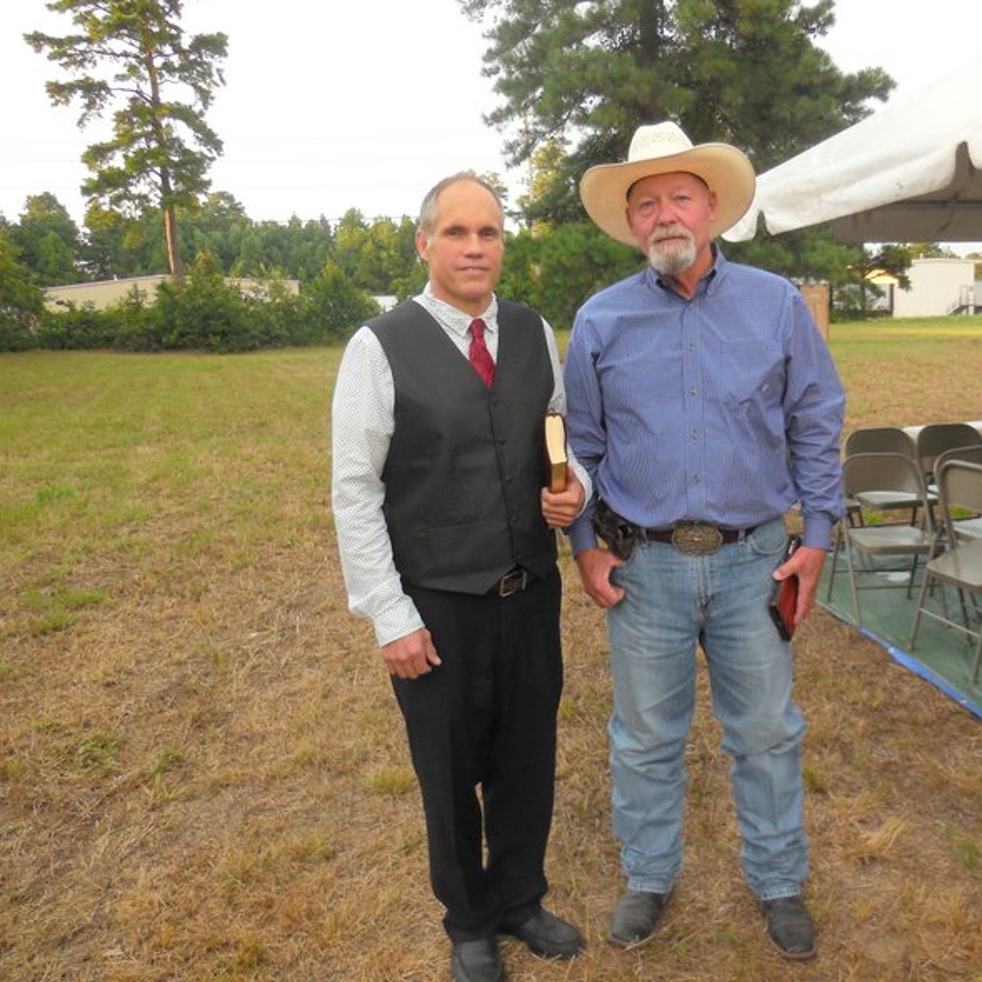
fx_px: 963
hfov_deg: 53.3
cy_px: 494
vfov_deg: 54.0
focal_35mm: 30
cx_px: 630
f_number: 3.1
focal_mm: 4.5
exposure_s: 1/320
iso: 125
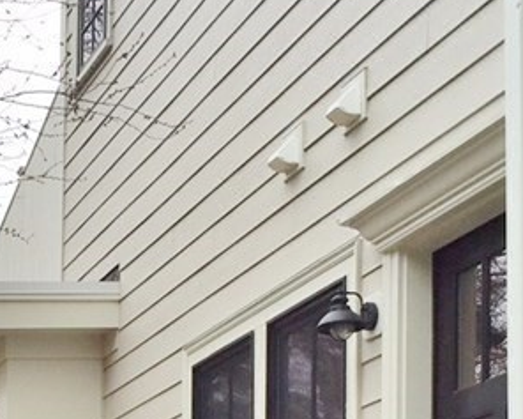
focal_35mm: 98
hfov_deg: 19.2
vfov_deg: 14.9
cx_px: 48
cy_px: 571
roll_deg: -0.9
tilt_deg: +5.2
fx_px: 1517
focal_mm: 4.15
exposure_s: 1/682
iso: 32
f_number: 2.2
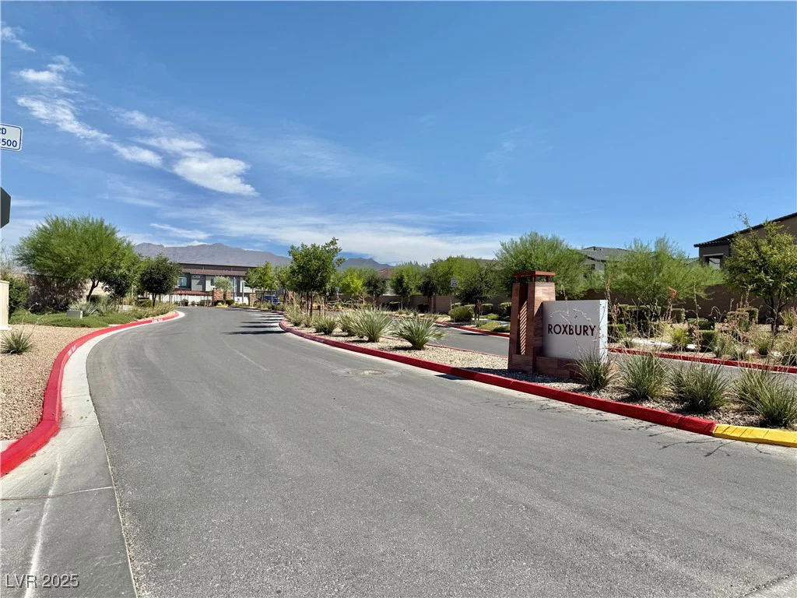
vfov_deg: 56.8
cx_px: 398
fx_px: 553
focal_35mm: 24
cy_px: 299
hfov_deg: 71.6
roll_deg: -0.4
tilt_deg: +1.6
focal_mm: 6.76
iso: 80
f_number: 1.78
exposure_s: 1/6173
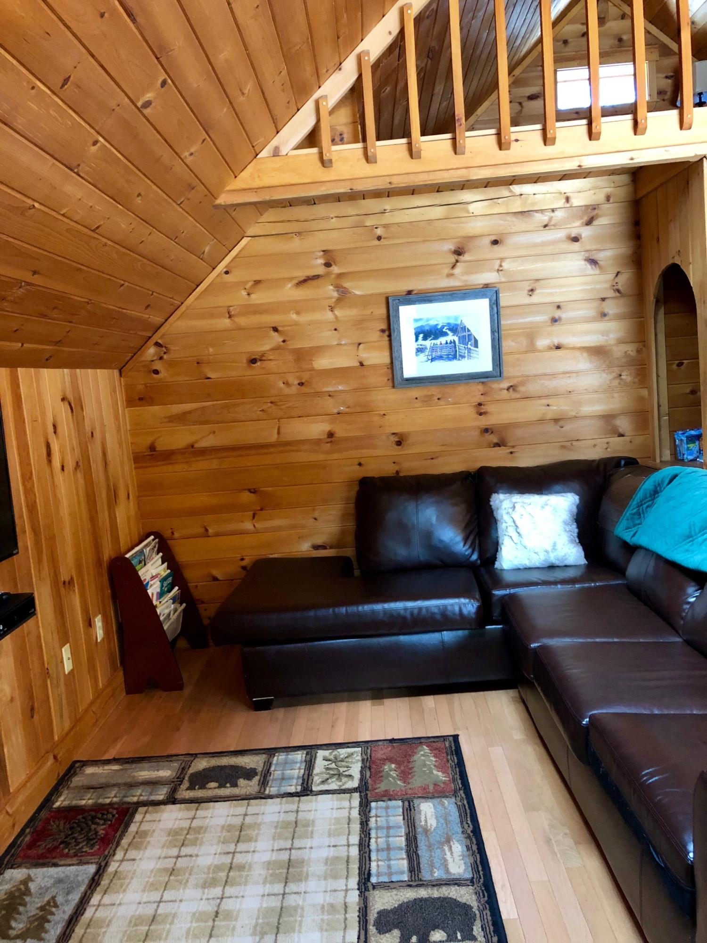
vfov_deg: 63.4
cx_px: 354
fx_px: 762
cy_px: 472
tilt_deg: -6.3
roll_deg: +5.3
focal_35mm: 28
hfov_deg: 49.7
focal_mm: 4
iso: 100
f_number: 1.8
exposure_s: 1/10
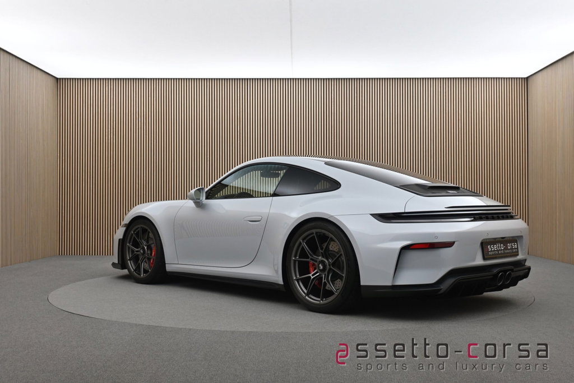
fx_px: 634
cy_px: 192
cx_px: 287
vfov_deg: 33.6
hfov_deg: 48.7
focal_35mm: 40
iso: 450
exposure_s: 1/40
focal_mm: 26.5
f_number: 4.5
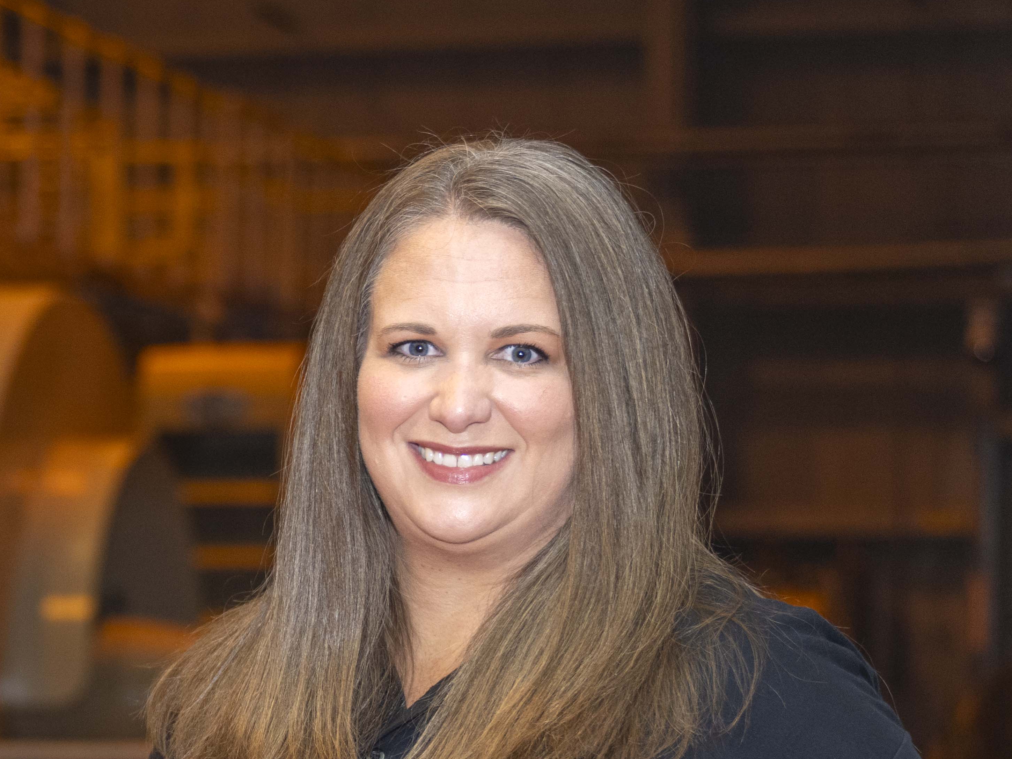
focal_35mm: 145
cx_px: -108
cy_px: 754
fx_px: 4239
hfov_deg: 13.3
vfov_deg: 10.2
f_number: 2.8
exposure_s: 1/100
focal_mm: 53
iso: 640
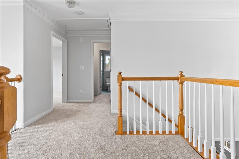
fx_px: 113
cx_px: 120
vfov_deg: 70.5
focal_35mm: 17
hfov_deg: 93.3
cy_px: 80
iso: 1250
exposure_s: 1/40
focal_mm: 17
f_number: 9
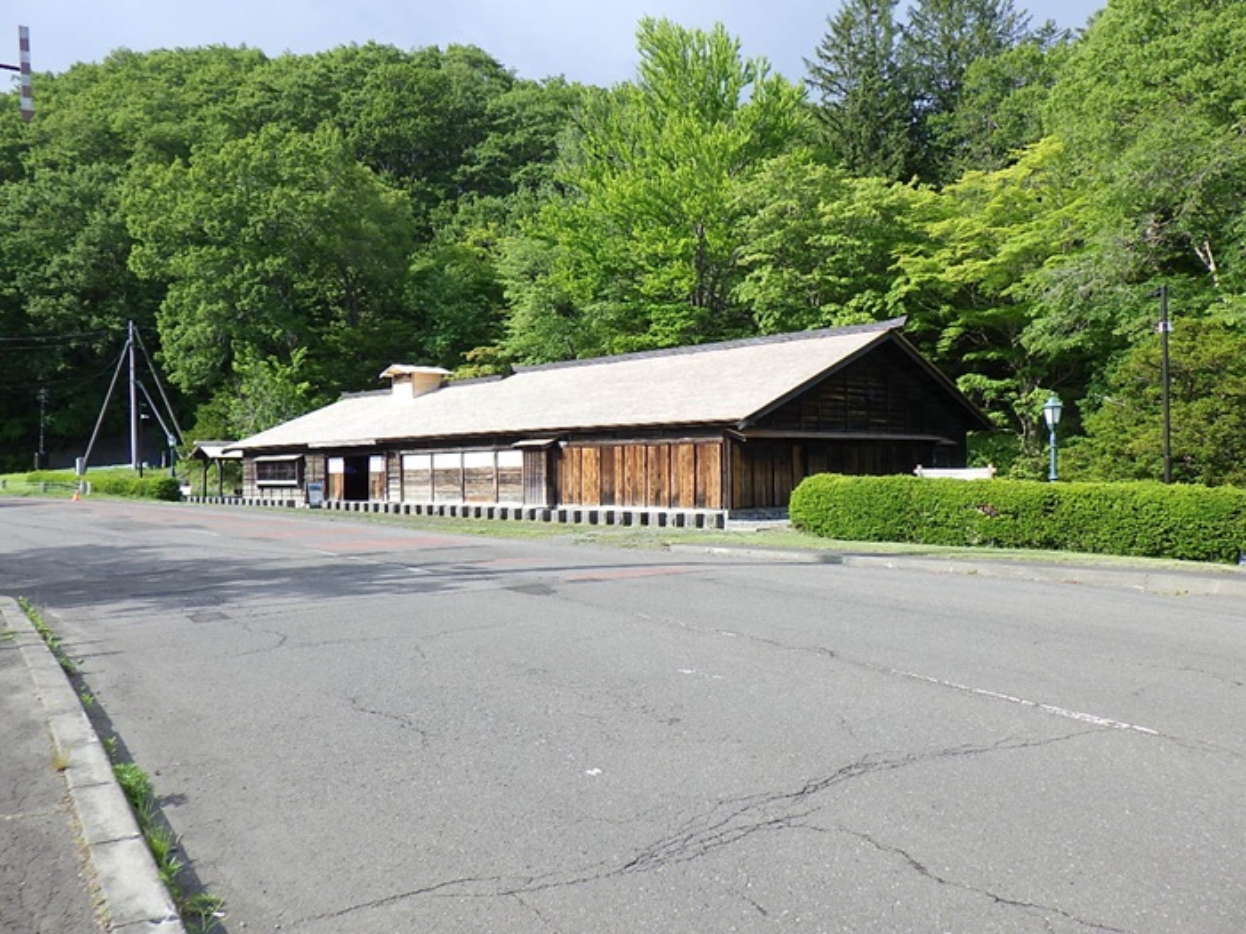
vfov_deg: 49.7
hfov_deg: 63.4
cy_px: 467
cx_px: 623
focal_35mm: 28
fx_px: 1008
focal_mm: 5
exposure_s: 1/400
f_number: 4.2
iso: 125
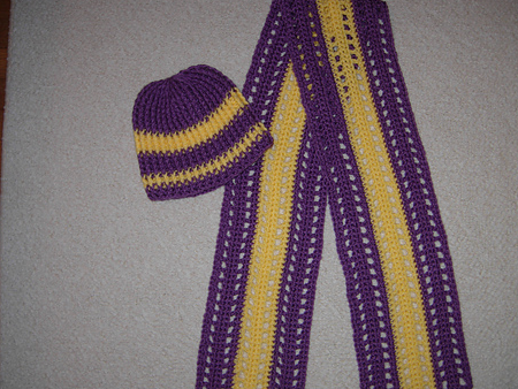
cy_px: 209
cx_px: 287
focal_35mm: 40
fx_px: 599
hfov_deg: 46.7
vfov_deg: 36.0
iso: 50
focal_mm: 7.5
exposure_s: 1/45.2
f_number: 2.7
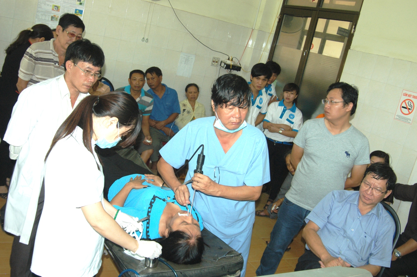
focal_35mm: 36
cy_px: 138
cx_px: 208
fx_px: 417
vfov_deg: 36.8
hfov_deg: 53.2
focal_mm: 24
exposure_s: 1/60
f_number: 4
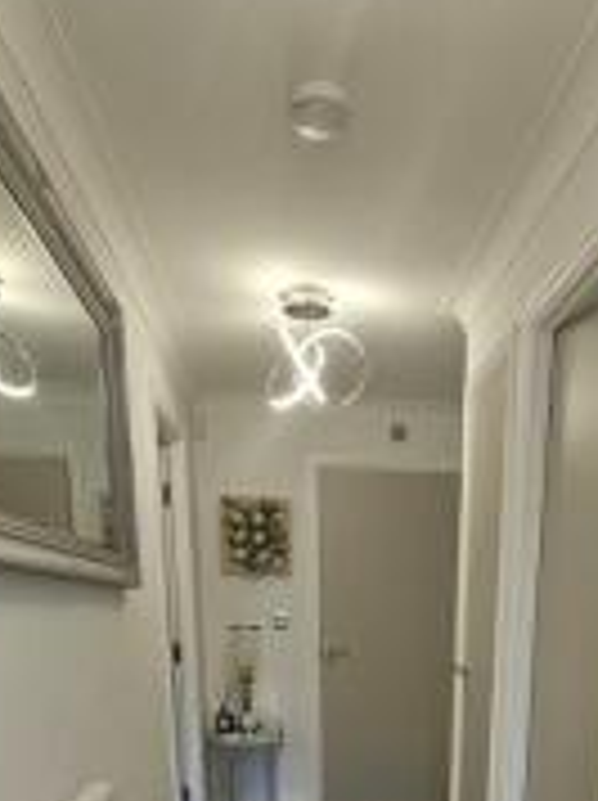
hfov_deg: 43.6
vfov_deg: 45.3
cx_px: 382
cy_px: 848
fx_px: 739
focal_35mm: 32
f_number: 2.2
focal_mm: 2.2
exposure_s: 1/50
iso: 50
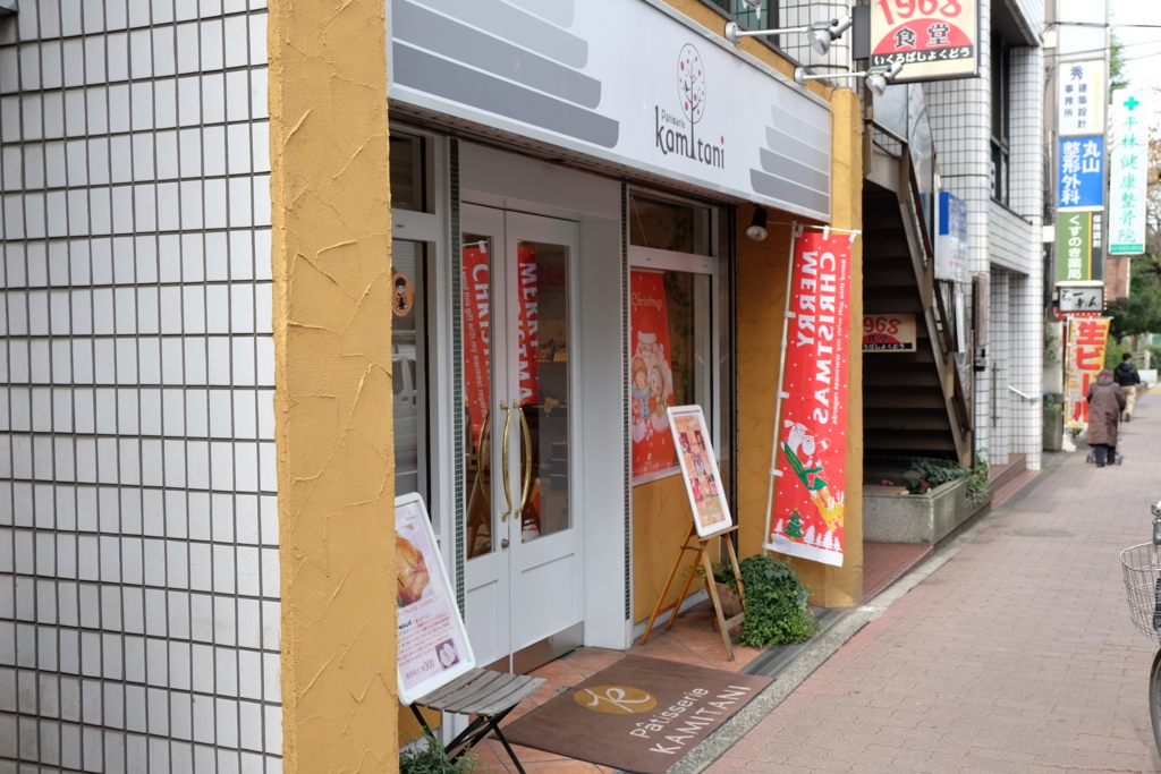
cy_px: 387
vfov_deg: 36.9
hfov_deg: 53.1
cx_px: 580
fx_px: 1161
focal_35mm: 36
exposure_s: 1/125
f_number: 4.5
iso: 200
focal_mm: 24.3
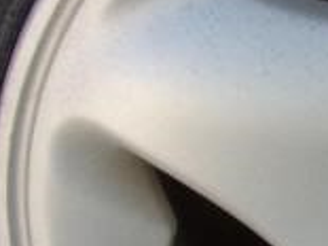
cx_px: 593
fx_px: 1174
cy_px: 210
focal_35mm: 124
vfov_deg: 11.9
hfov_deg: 14.1
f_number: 3.3
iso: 80
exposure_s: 1/210
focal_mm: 4.3
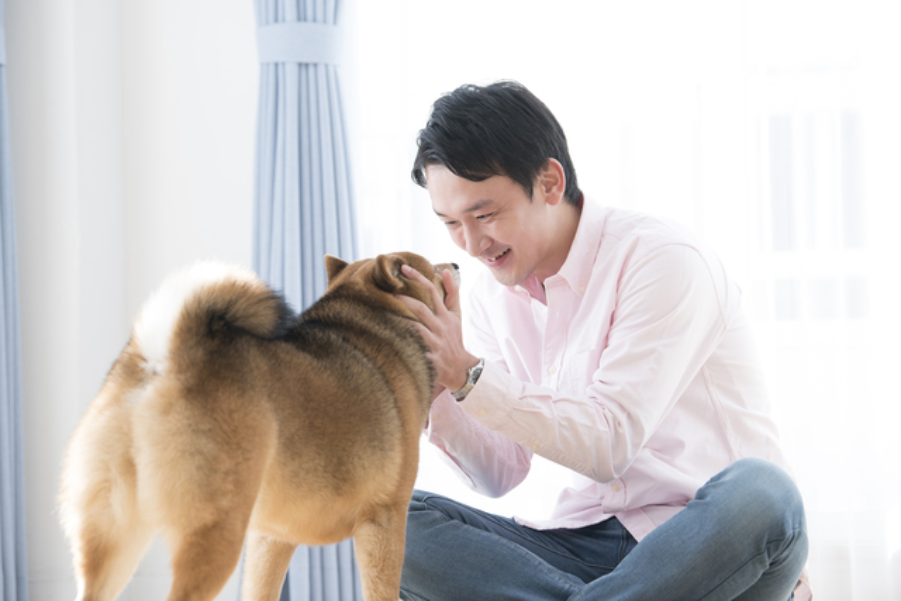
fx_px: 3004
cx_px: 450
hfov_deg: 17.1
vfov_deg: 11.4
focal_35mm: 120
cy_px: 300
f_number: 4
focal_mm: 120
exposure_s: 1/640
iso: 640
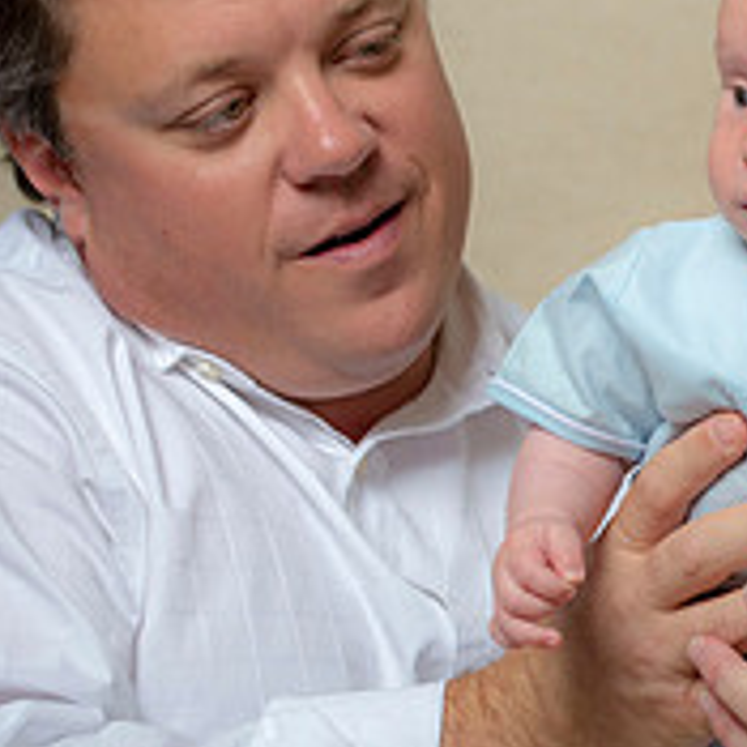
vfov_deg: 7.6
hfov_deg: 7.5
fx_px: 5640
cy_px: 478
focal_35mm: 231
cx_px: 922
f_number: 5.6
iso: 250
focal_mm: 82
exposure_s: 1/200
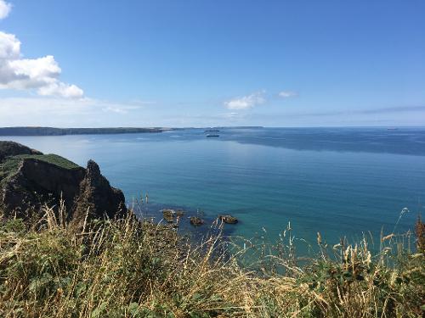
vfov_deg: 48.2
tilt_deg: -6.0
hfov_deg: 61.7
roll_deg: +0.1
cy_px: 159
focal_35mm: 29
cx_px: 212
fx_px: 356
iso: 25
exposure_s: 1/1832
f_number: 2.2
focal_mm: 4.15
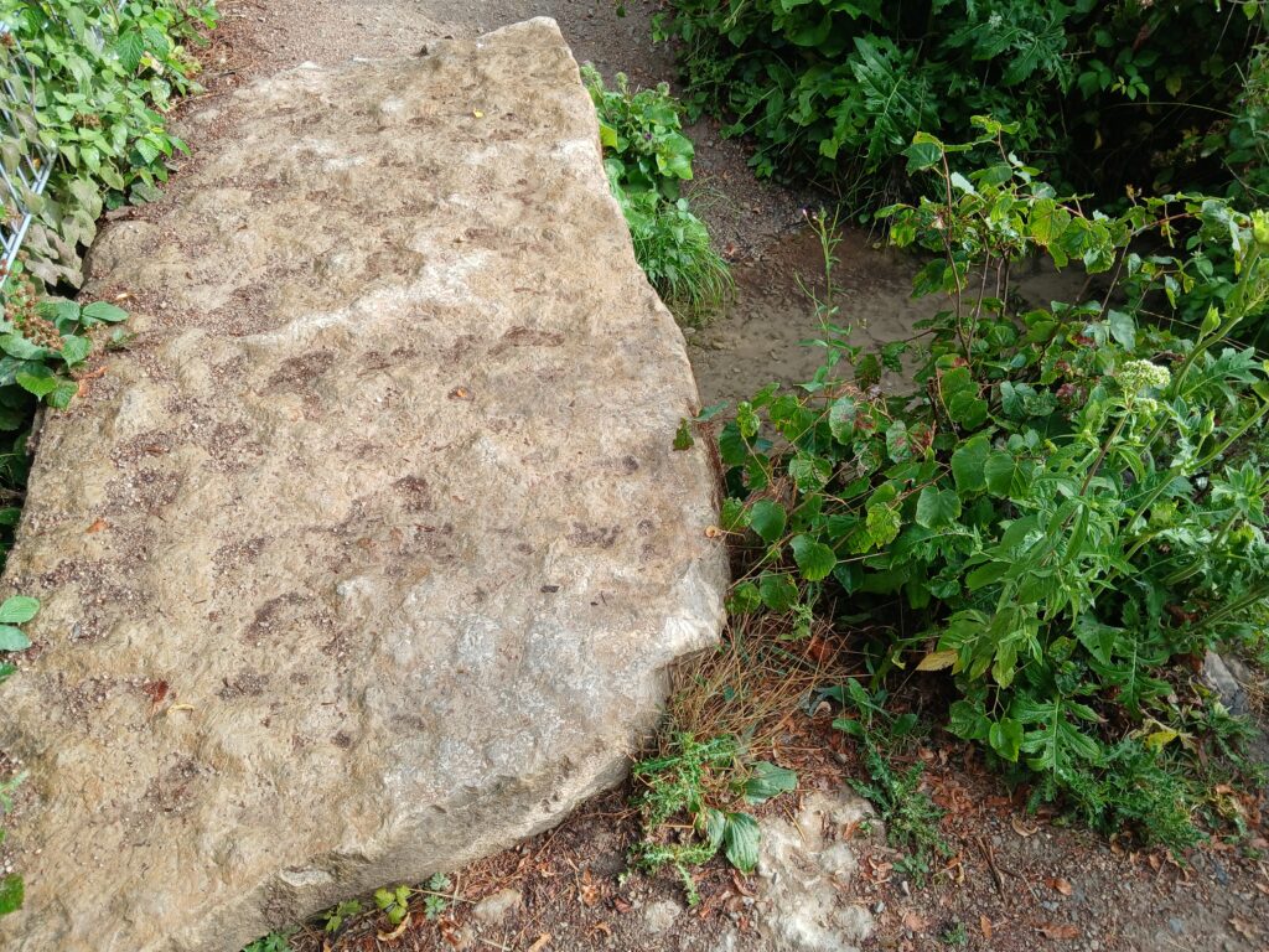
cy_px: 476
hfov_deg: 67.3
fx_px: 953
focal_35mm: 26
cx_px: 634
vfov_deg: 53.1
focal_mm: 3.98
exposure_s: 1/100
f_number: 1.8
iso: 20
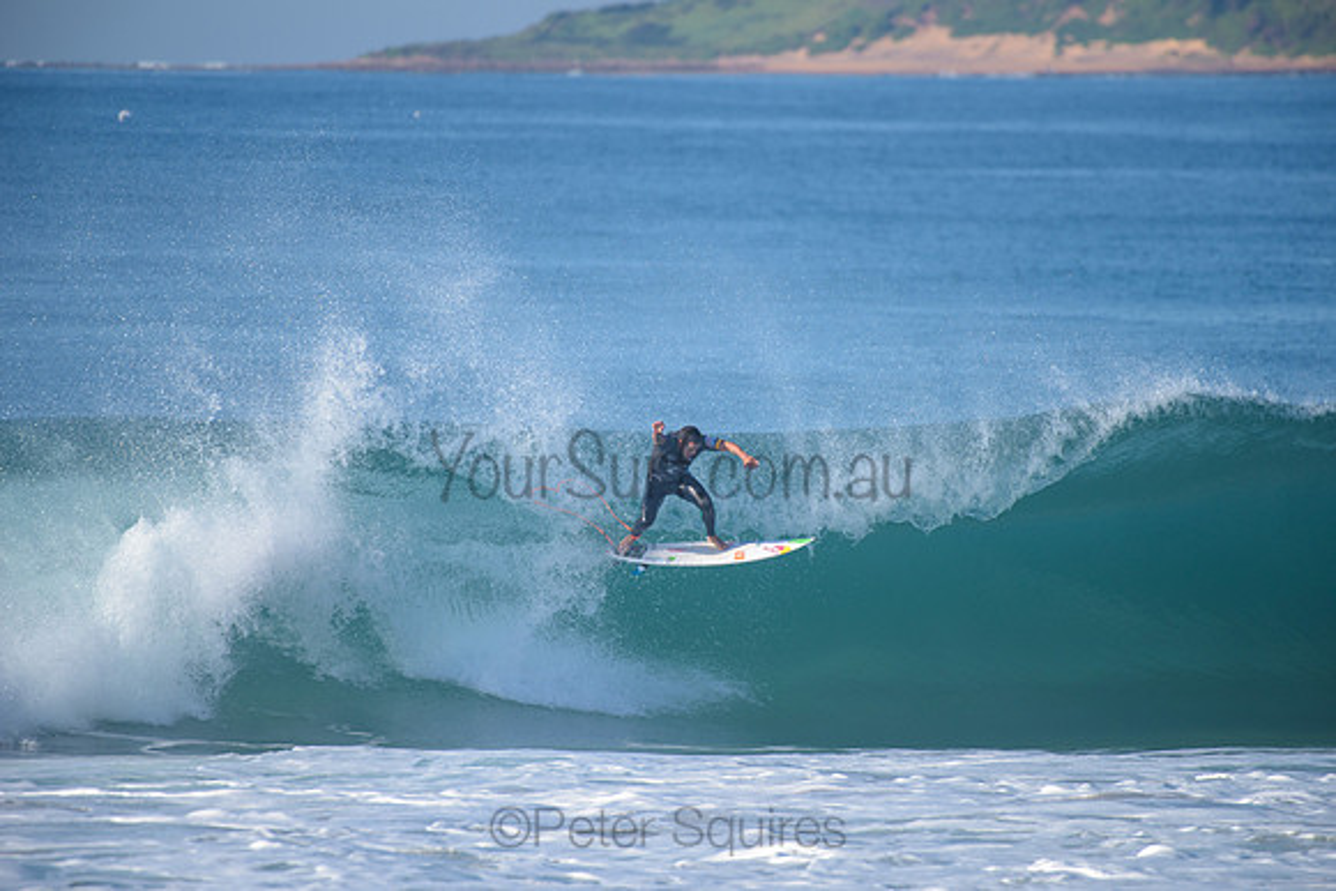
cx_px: 668
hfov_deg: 4.1
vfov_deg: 2.8
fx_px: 18559
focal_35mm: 500
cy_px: 446
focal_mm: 500
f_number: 5.6
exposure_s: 1/2000
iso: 320
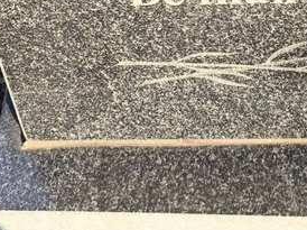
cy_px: -90
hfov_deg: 13.5
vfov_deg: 9.9
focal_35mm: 146
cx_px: 252
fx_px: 1294
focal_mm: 4.71
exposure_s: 1/280
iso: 50
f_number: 1.7
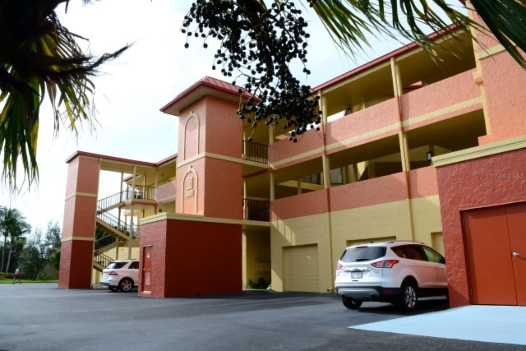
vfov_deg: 48.0
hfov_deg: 67.4
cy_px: 176
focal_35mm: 27
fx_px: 395
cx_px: 263
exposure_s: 1/800
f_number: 14
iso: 1600
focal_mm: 18
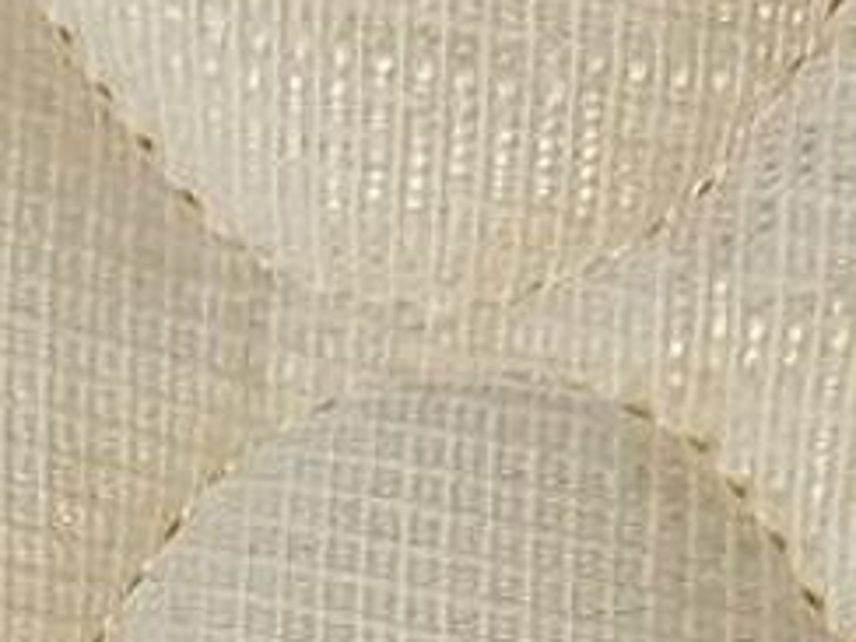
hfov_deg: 15.0
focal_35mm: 131
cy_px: 1461
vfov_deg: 10.1
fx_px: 3239
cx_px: 235
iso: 250
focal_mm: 5.23
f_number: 1.8
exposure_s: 1/33
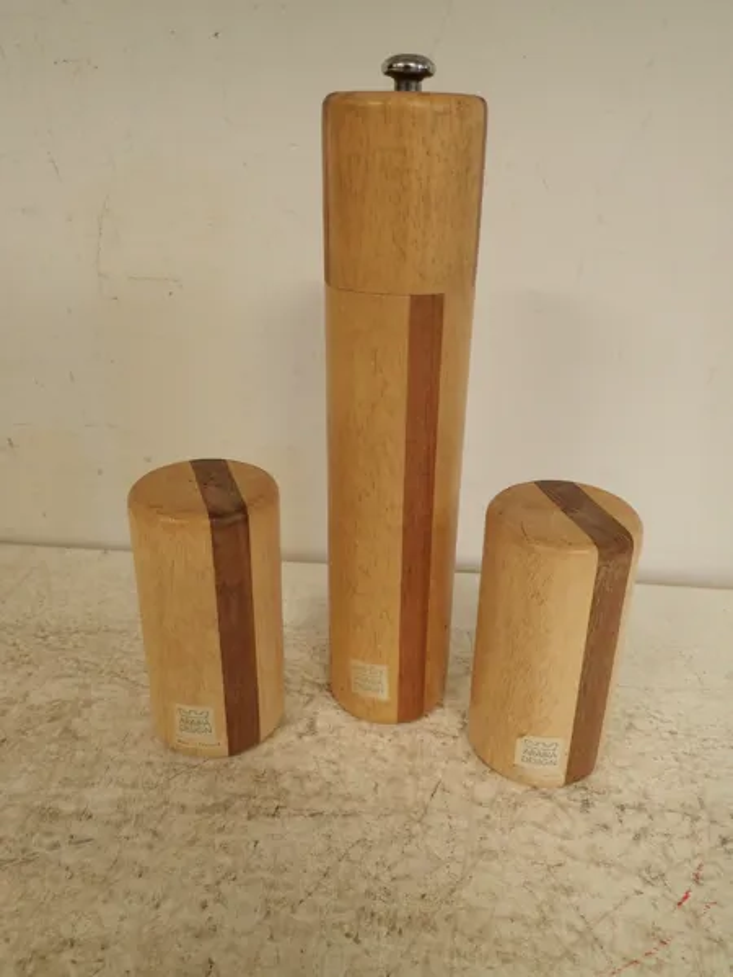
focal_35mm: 25
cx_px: 366
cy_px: 488
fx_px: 706
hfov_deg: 54.9
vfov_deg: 69.4
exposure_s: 1/40
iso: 200
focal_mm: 4.5
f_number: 2
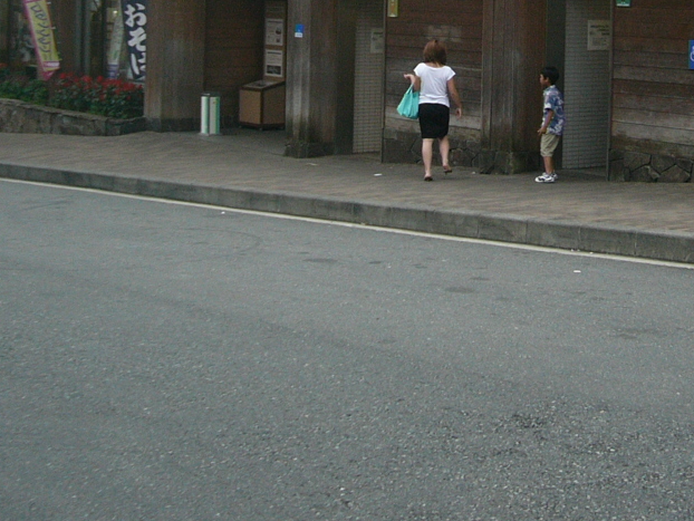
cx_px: 447
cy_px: -12
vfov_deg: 19.8
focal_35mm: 72
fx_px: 1444
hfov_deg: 26.9
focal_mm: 5.8
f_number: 2.8
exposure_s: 1/100
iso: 100
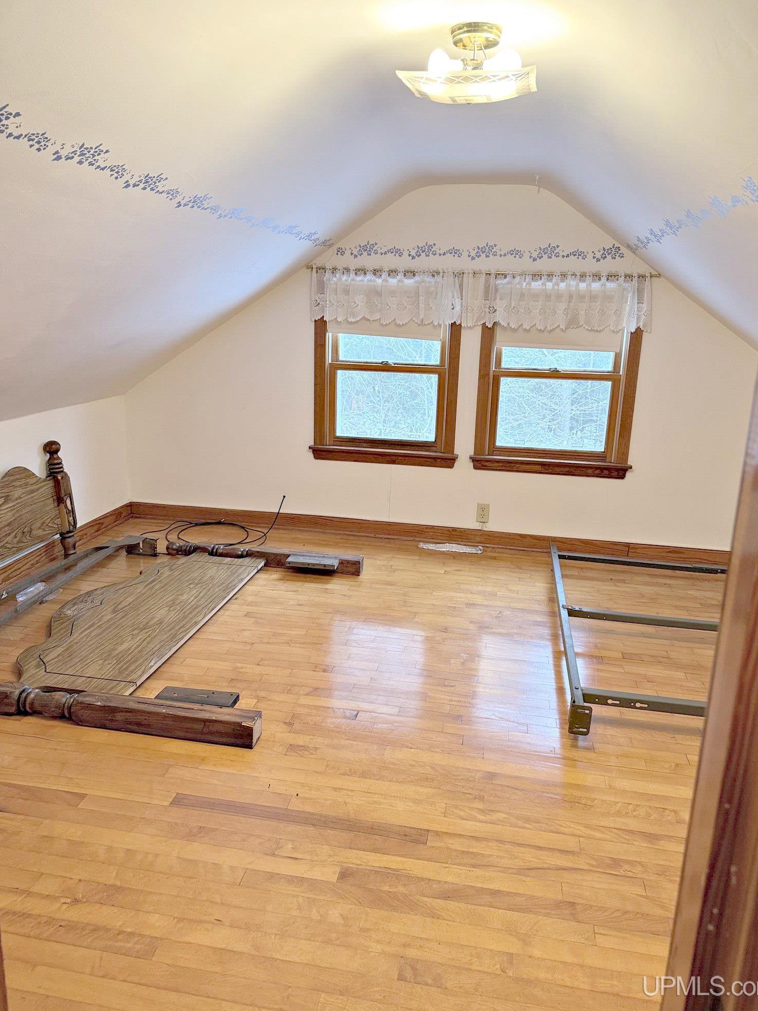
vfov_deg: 69.4
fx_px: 730
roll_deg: -1.9
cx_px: 391
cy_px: 485
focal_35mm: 25
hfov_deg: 54.9
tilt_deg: -12.5
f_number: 1.78
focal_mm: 6.76
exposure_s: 1/60
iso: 250
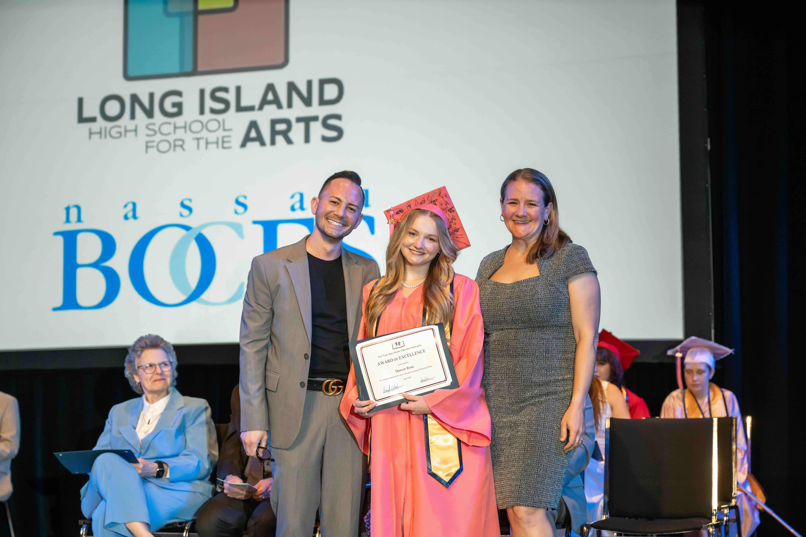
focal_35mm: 70
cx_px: 403
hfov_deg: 28.8
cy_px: 268
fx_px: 1567
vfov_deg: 19.5
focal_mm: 70
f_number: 4
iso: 1600
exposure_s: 1/250
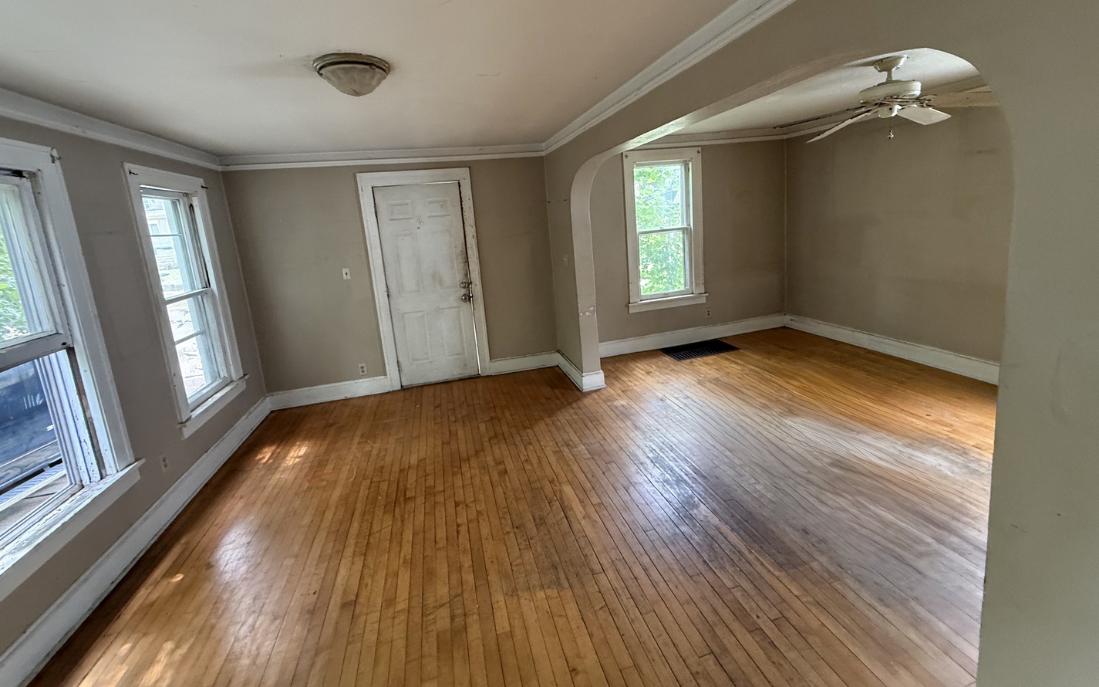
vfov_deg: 74.2
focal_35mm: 15
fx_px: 449
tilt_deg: -11.2
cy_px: 288
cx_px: 552
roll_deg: +5.5
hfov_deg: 101.5
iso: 320
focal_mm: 2.22
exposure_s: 1/60
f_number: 2.2
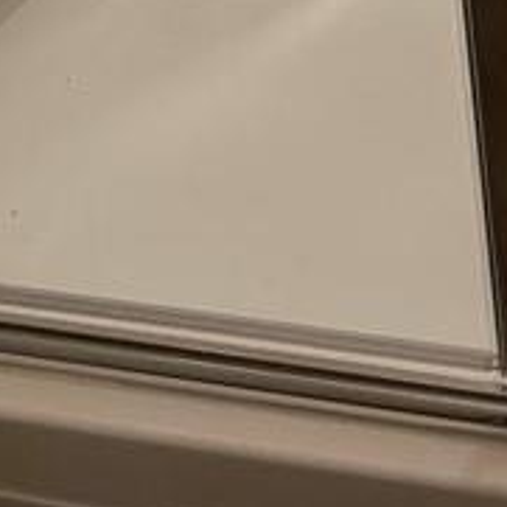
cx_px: 739
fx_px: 2154
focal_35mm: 130
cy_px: -866
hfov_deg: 12.8
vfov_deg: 10.6
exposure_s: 1/60
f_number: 1.8
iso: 125
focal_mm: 4.25
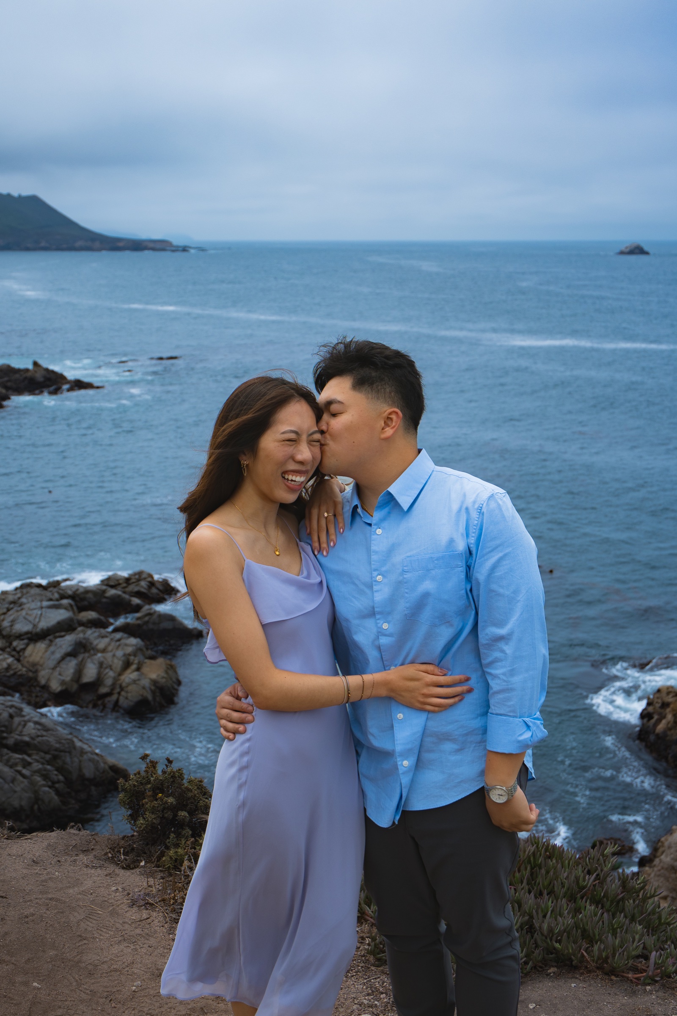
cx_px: 338
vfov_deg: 45.4
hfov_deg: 31.2
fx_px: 1213
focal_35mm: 43
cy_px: 508
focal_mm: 29
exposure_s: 1/1600
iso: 100
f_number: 4
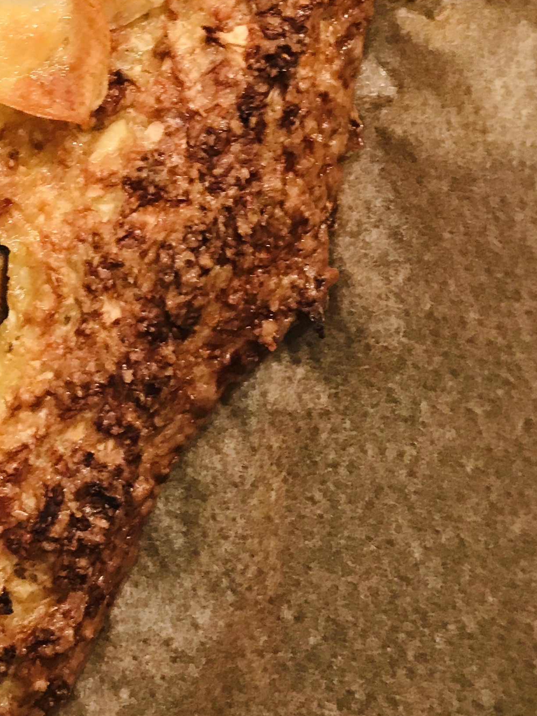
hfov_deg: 20.3
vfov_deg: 27.4
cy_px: 113
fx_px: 1427
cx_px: -66
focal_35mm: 69
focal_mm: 3.99
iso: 64
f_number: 1.8
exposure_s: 1/17
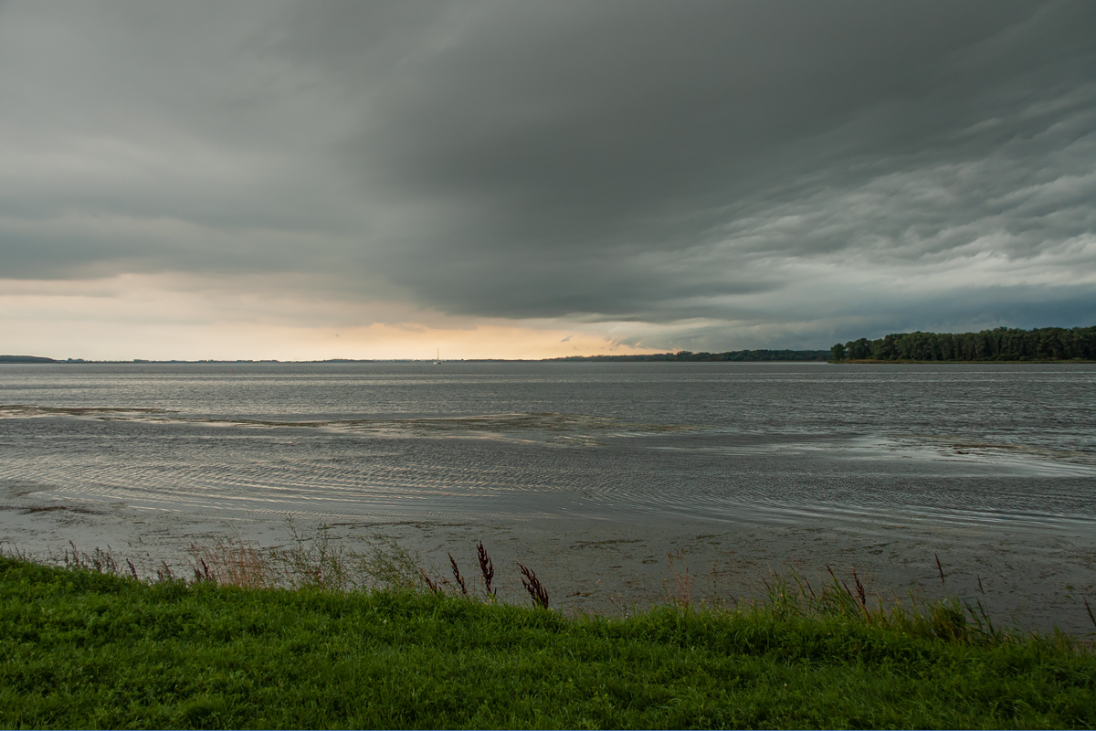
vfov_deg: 36.9
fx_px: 1096
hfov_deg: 53.1
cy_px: 366
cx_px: 548
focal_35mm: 36
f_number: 5.6
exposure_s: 1/90
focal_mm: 24
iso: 400
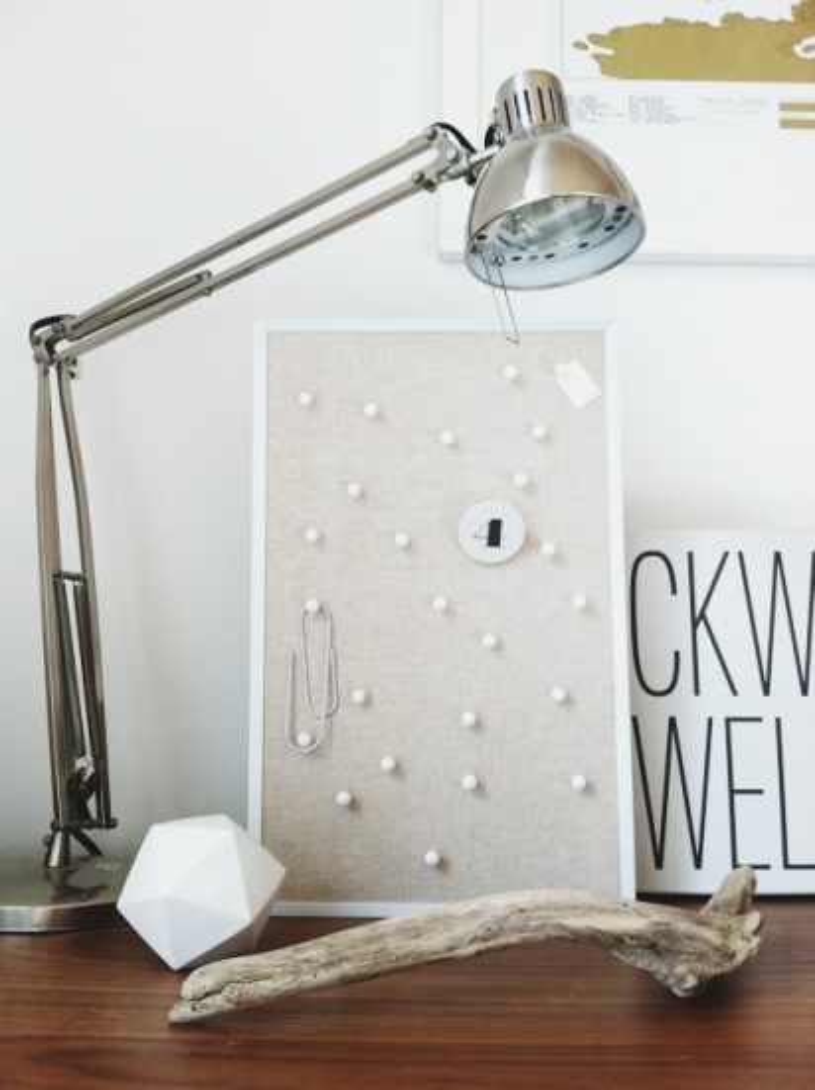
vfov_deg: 52.7
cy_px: 545
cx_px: 408
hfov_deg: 40.6
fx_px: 1101
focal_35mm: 35
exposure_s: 1/30
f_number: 2.8
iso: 100
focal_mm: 3.85
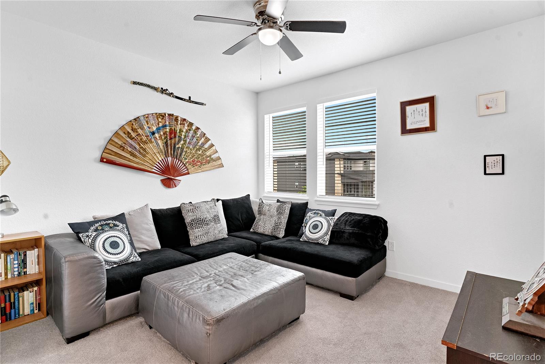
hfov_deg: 93.3
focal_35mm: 17
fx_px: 257
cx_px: 272
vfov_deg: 70.5
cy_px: 182
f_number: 8
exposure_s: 1/8
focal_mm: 17
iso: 400
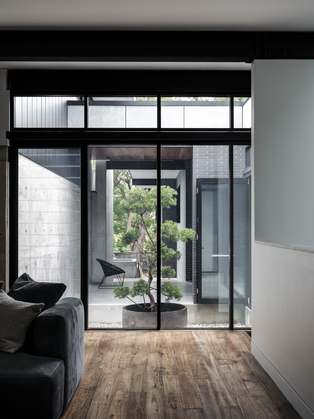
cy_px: 210
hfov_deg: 34.3
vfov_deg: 44.8
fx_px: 508
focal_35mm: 42
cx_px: 157
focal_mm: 52.7
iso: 100
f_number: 10
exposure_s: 1/2
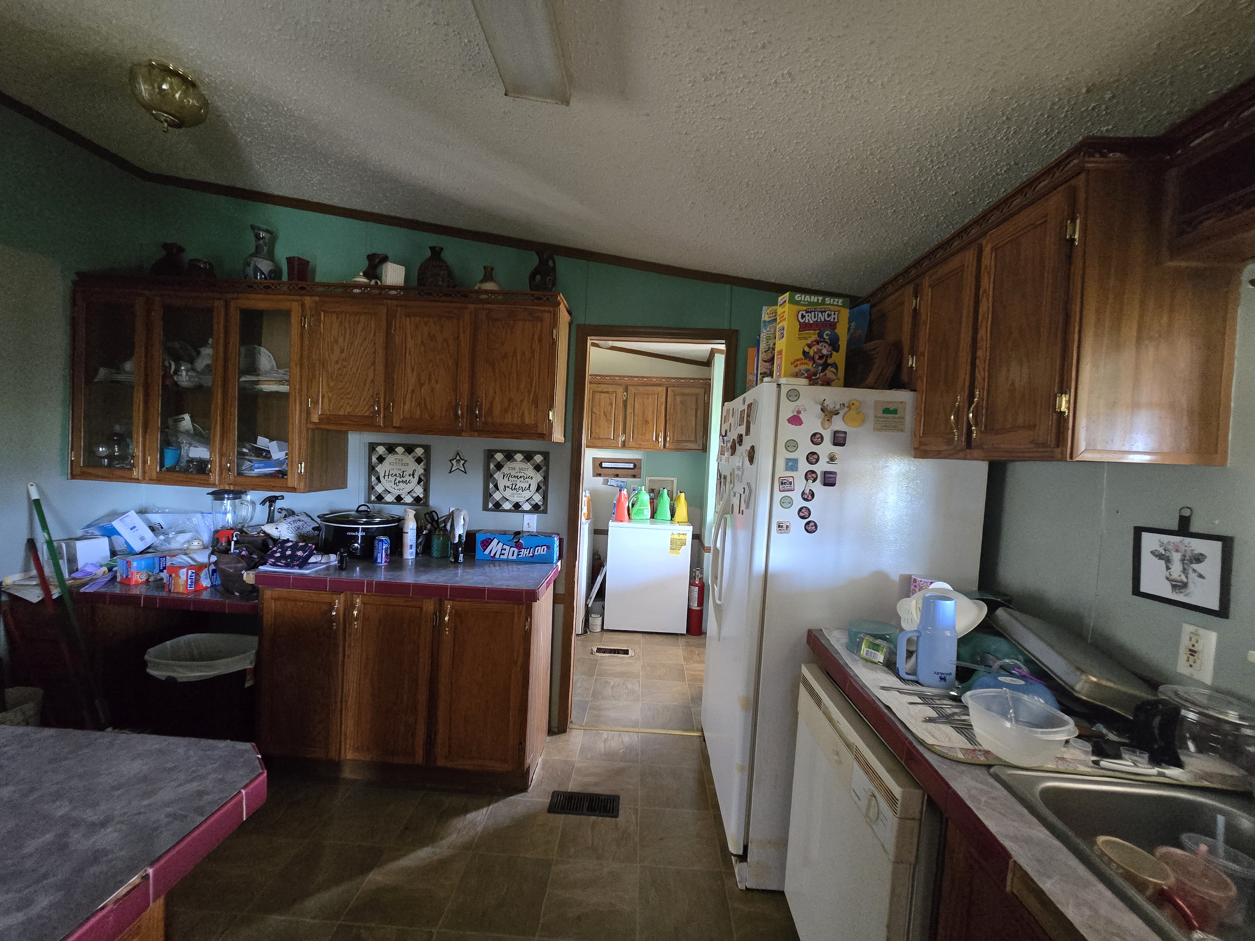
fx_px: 471
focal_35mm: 13
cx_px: 628
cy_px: 470
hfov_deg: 106.2
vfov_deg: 89.9
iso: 1250
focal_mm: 2.2
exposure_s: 1/60
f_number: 2.2
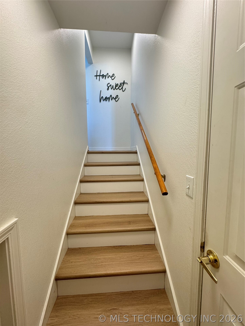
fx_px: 132
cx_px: 122
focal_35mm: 14
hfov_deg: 85.7
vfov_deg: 102.1
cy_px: 163
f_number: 2.2
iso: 200
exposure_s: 1/60
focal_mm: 2.22
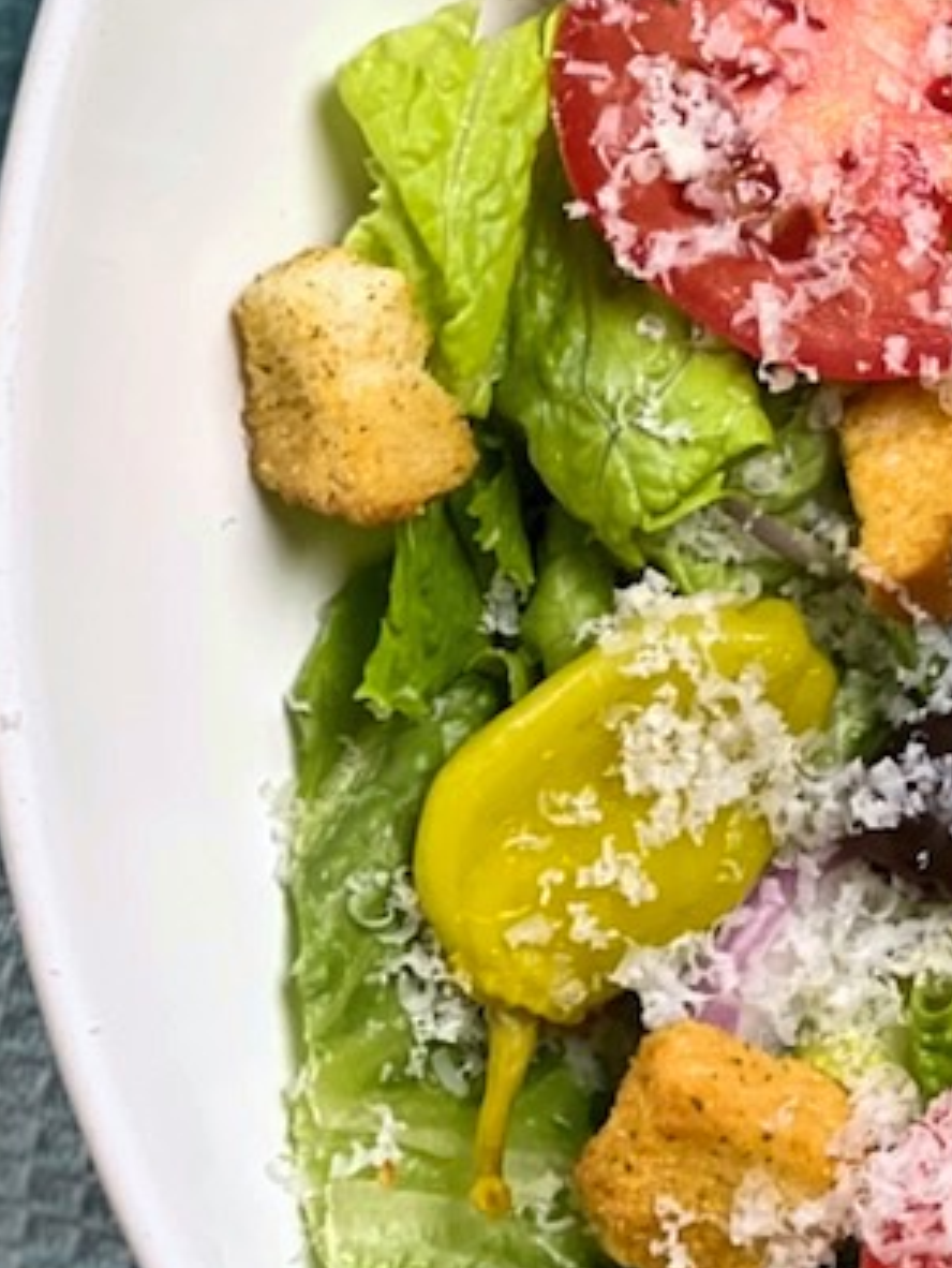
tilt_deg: -81.5
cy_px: 592
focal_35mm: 200
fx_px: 7326
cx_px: 1000
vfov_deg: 9.9
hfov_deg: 7.4
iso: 125
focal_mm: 9
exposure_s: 1/40
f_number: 2.8
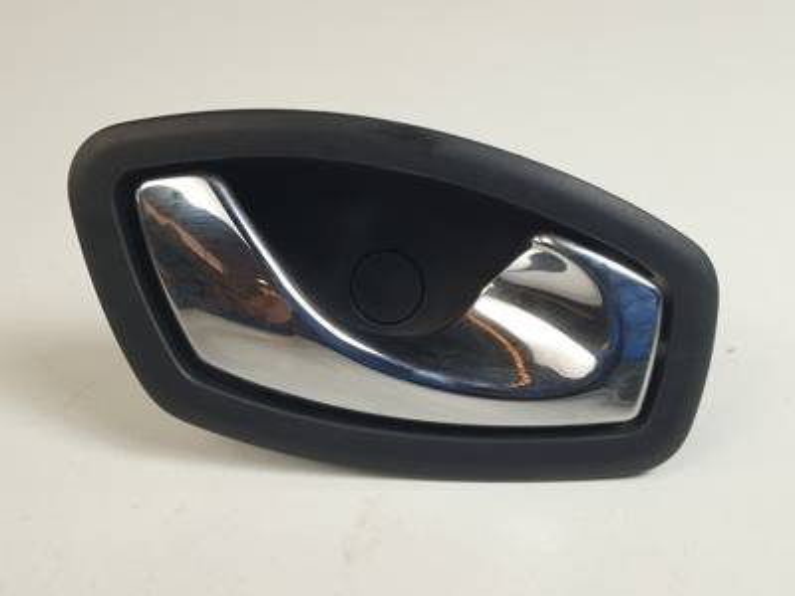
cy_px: 298
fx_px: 597
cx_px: 398
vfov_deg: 53.1
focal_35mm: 26
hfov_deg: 67.3
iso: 50
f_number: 1.5
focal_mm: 4.3
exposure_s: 1/270
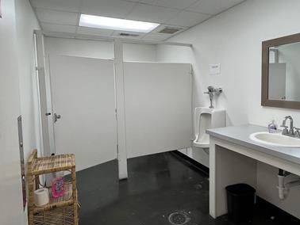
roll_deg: +1.3
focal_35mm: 22
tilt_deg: -4.9
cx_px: 164
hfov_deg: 76.2
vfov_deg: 61.0
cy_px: 101
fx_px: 191
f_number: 1.8
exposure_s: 1/120
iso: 80
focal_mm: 1.57
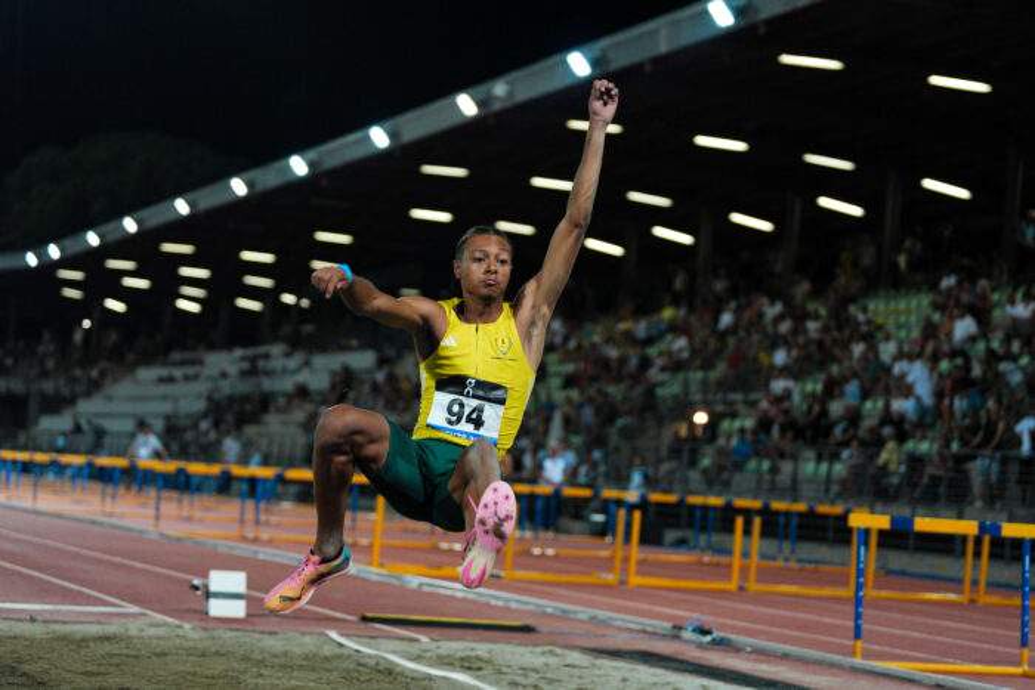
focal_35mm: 81
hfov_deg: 25.1
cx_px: 518
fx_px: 2329
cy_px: 345
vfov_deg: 16.9
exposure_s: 1/1000
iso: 3200
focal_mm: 81
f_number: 2.8
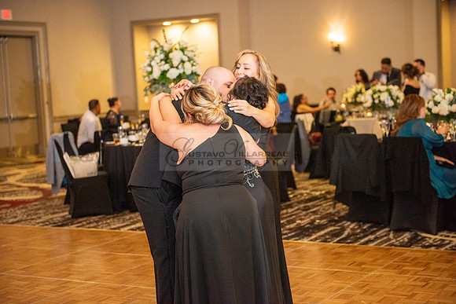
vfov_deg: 19.5
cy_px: 152
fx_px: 887
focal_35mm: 70
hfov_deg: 28.8
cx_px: 228
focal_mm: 70
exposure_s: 1/250
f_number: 2.8
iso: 1600
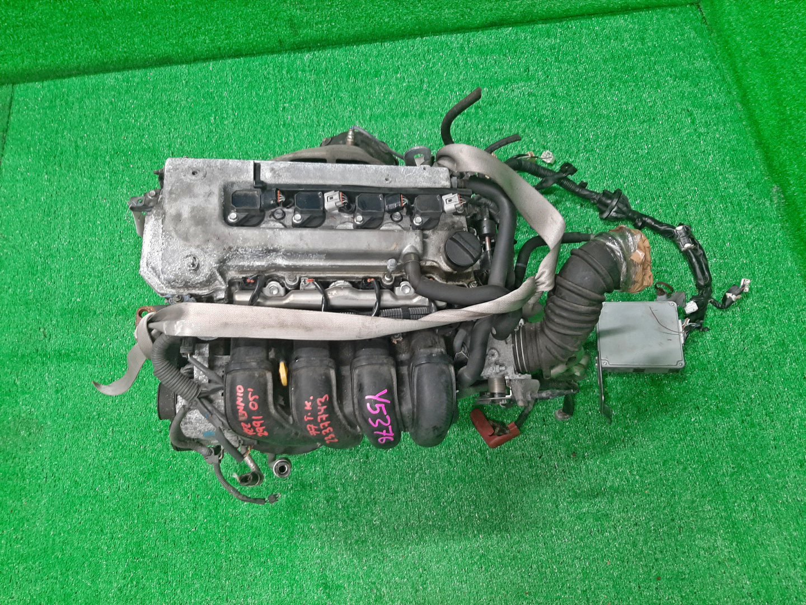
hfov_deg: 67.3
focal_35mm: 26
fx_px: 605
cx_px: 403
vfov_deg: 53.1
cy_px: 302
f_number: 1.7
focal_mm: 3.93
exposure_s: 1/50
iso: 128
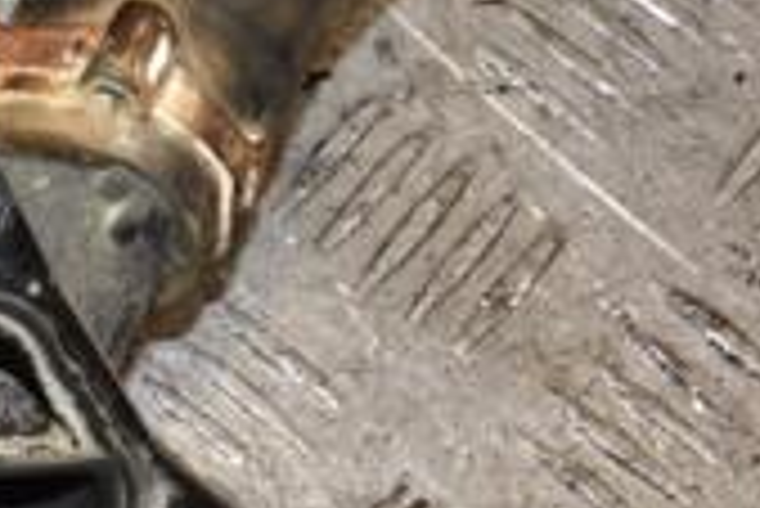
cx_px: -508
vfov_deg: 6.8
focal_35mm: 202
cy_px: 279
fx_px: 4268
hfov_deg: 9.8
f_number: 9
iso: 800
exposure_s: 1/200
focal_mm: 38
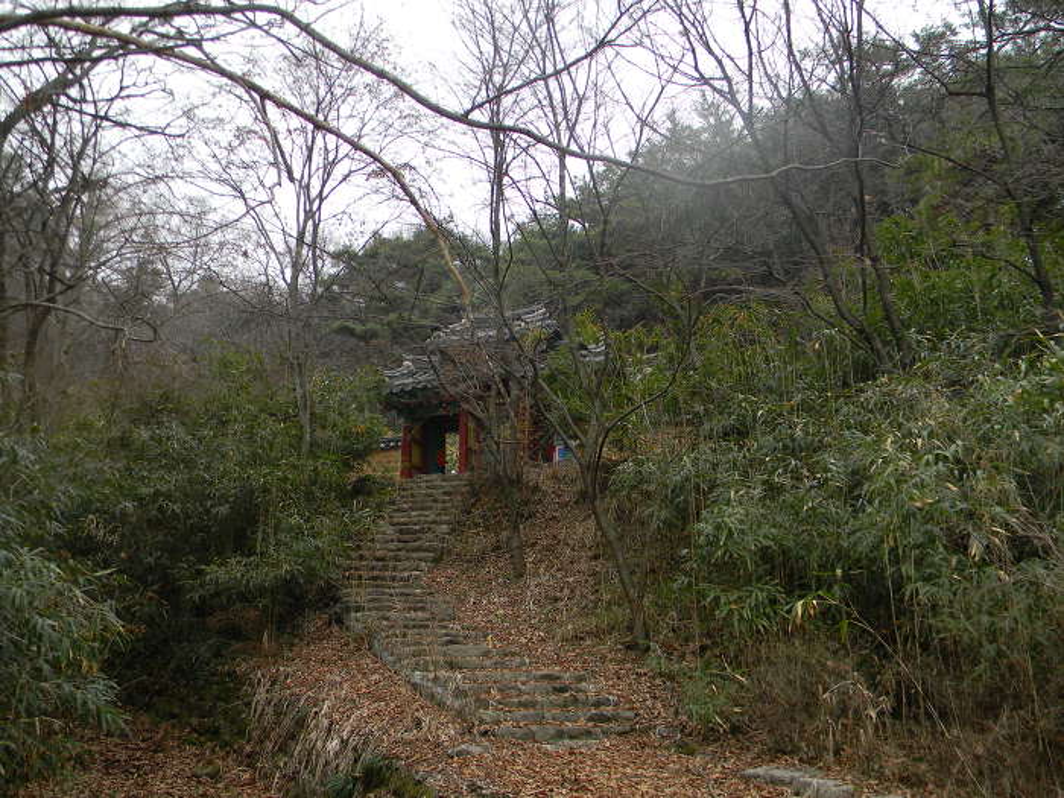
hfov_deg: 51.4
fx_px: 1107
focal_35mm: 36
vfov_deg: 39.7
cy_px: 399
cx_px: 532
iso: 80
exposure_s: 1/266
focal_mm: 6.4
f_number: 3.7
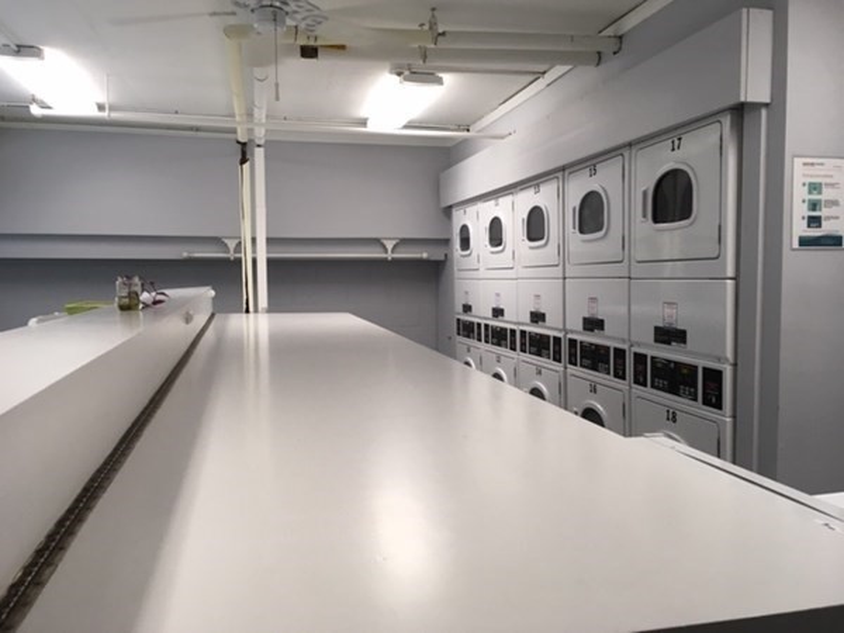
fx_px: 707
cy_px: 316
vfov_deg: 48.2
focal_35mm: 29
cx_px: 422
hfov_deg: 61.7
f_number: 2.2
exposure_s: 1/30
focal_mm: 4.15
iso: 32
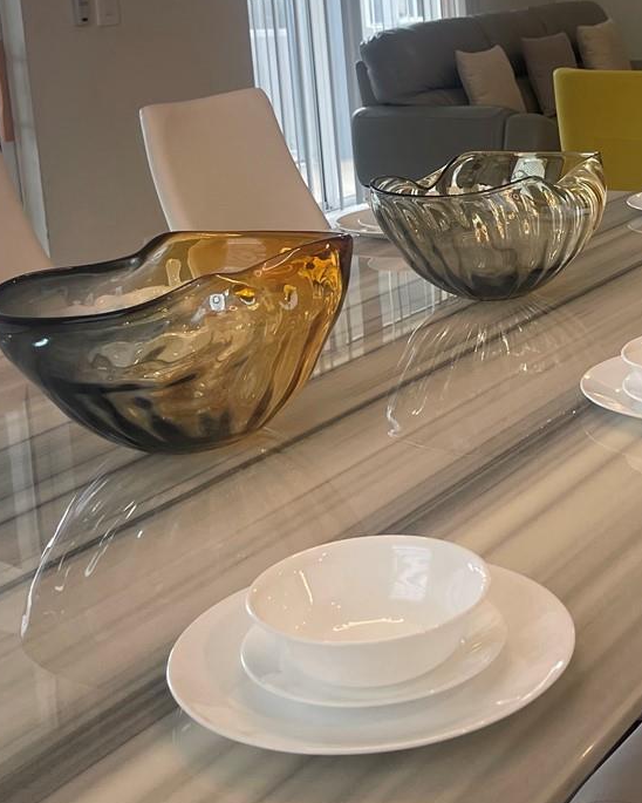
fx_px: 1354
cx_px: 472
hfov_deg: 26.4
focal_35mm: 57
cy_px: 220
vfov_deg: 32.5
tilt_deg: -11.0
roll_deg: +3.9
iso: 80
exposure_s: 1/120
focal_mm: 5.1
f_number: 1.6
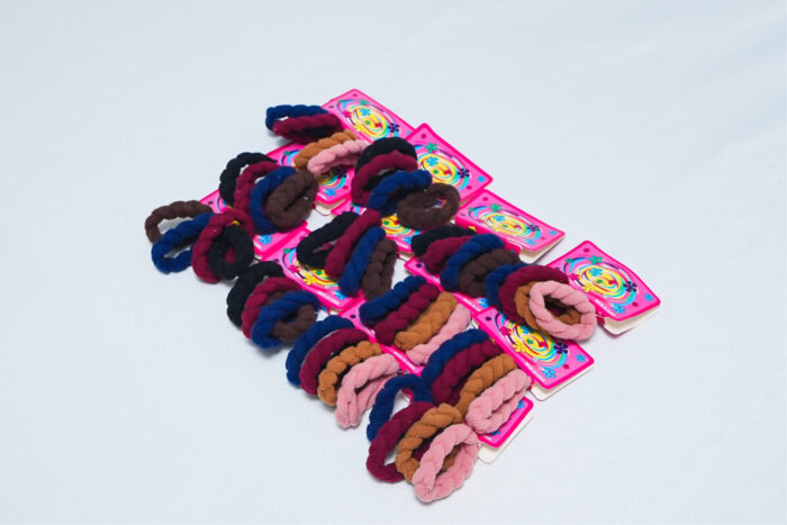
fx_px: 1006
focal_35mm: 46
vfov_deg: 29.3
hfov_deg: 42.7
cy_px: 262
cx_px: 394
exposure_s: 1/160
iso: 2500
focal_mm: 31
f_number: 10
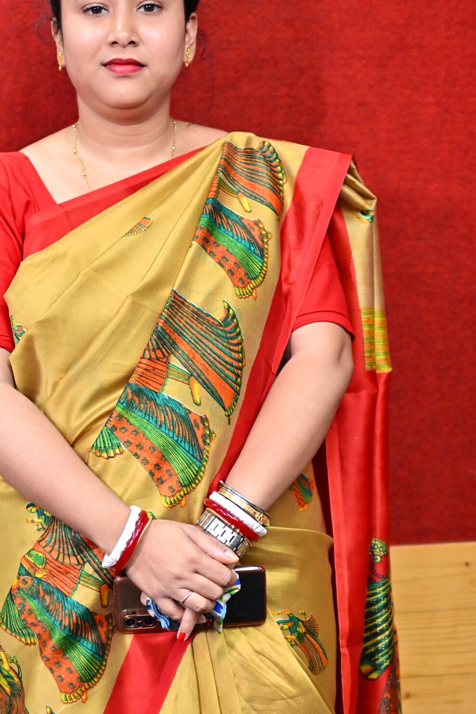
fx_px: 1785
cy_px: 435
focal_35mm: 90
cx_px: 188
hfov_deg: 15.2
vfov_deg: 22.6
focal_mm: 35
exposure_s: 1/125
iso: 160
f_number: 1.6
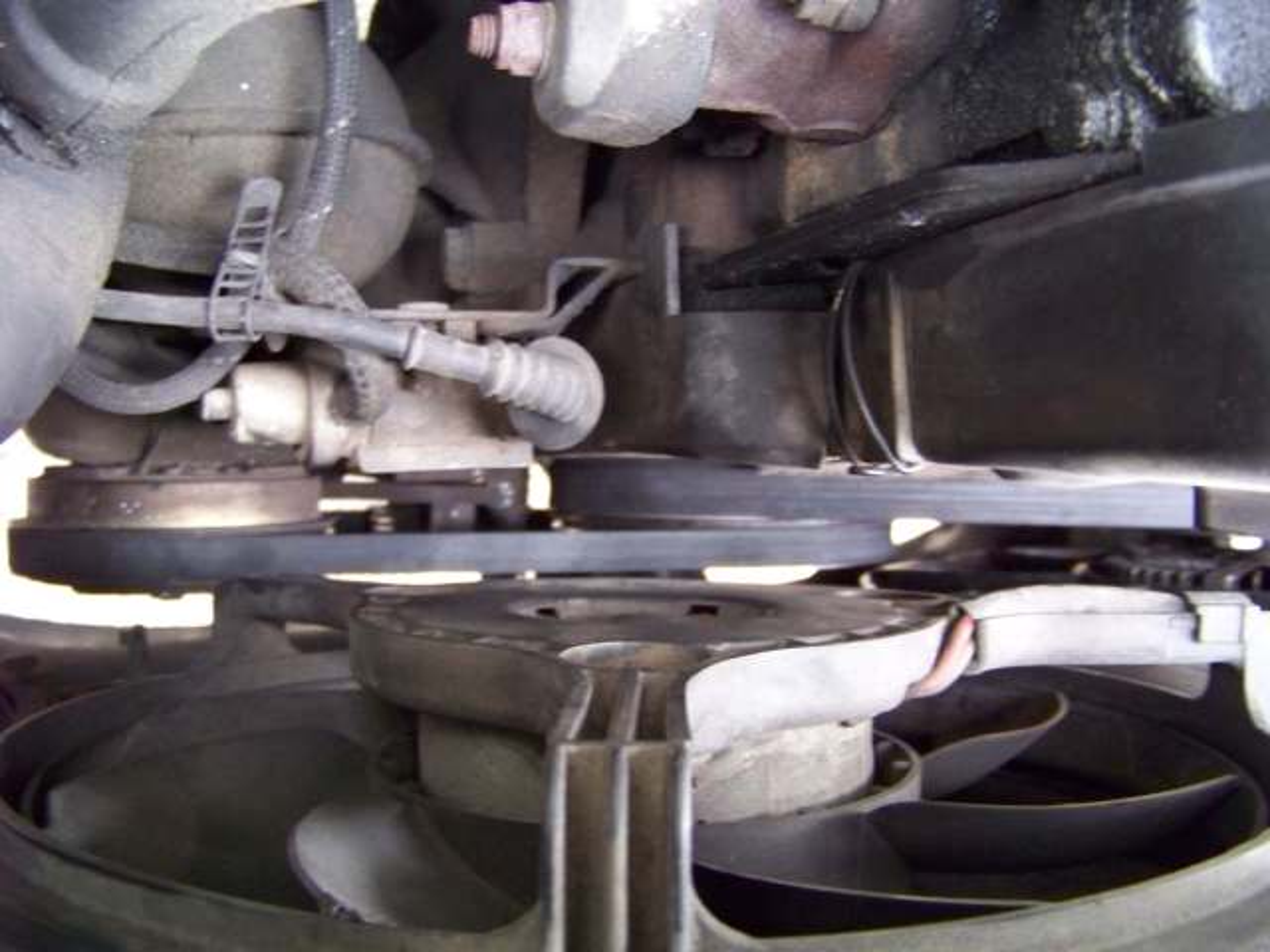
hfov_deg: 51.4
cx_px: 635
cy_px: 476
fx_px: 1321
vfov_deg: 39.7
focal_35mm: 36
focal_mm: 5.85
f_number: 2.8
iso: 400
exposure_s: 1/13
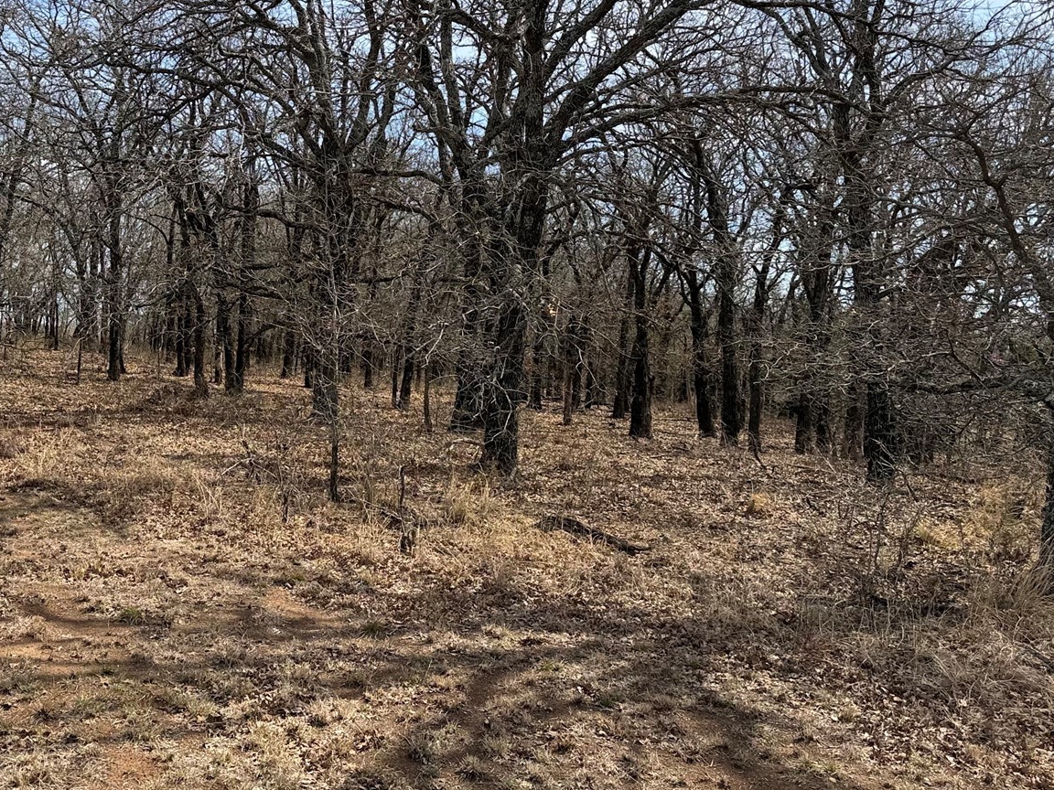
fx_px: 1218
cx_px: 346
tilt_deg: -1.8
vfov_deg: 35.9
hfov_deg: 46.0
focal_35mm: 40
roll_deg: -0.7
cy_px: 365
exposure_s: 1/2169
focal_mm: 6.76
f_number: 1.78
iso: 80
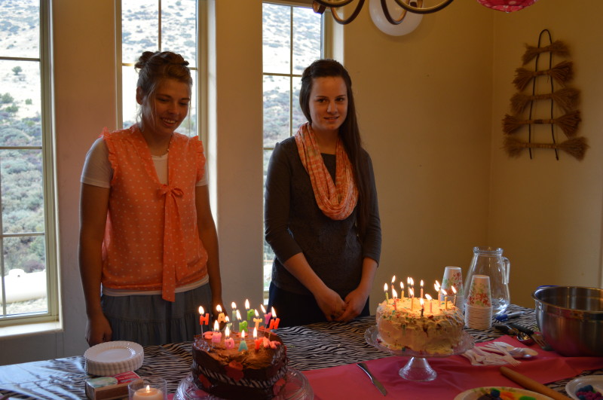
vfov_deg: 36.8
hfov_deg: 53.2
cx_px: 302
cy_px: 200
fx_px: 602
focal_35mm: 36
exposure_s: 1/80
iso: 400
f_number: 4.2
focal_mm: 24
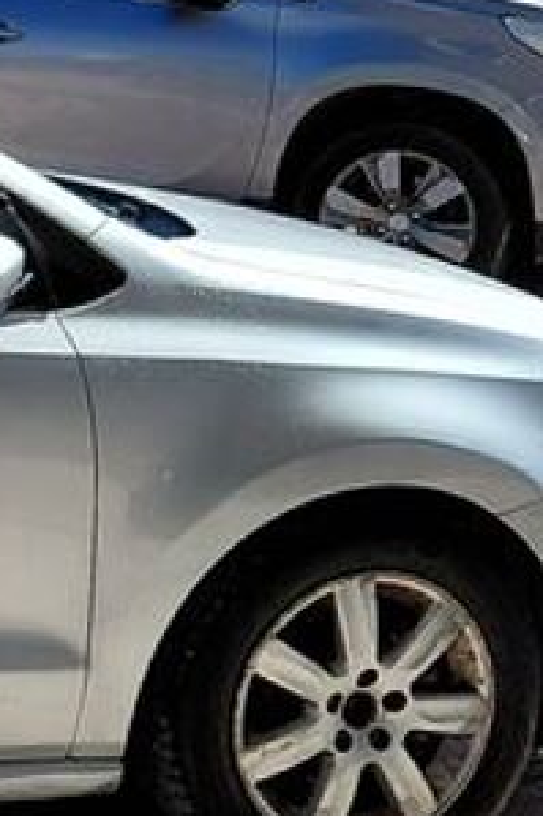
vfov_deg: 17.6
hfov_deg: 10.5
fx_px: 2627
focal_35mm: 116
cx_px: -666
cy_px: 345
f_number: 1.8
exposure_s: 1/2326
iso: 50
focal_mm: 4.69
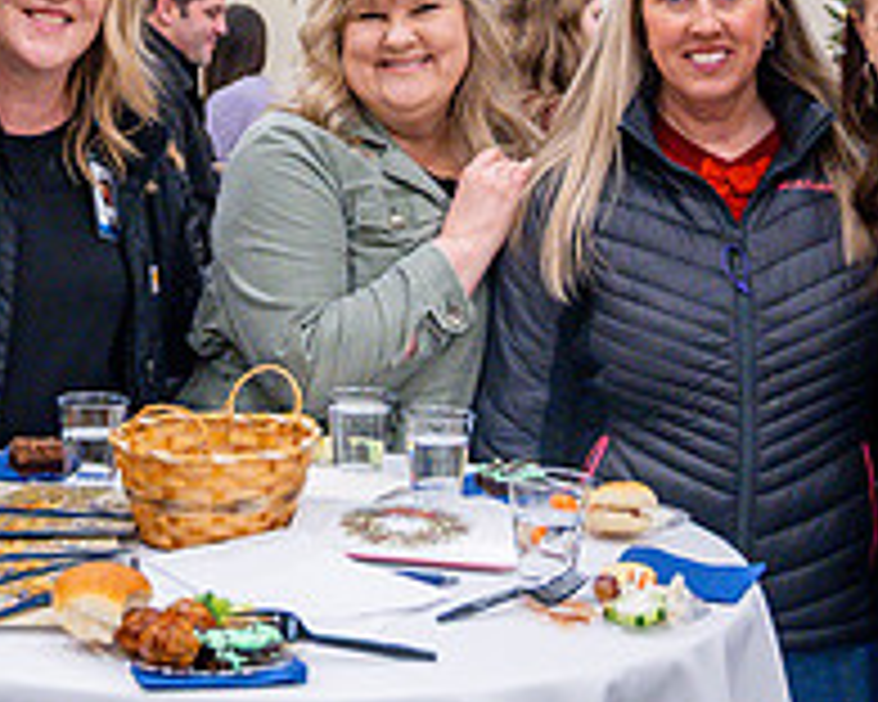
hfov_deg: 24.3
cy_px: 61
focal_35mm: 78
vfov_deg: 19.3
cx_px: 291
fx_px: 2027
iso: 2500
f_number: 4
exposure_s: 1/320
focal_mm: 24
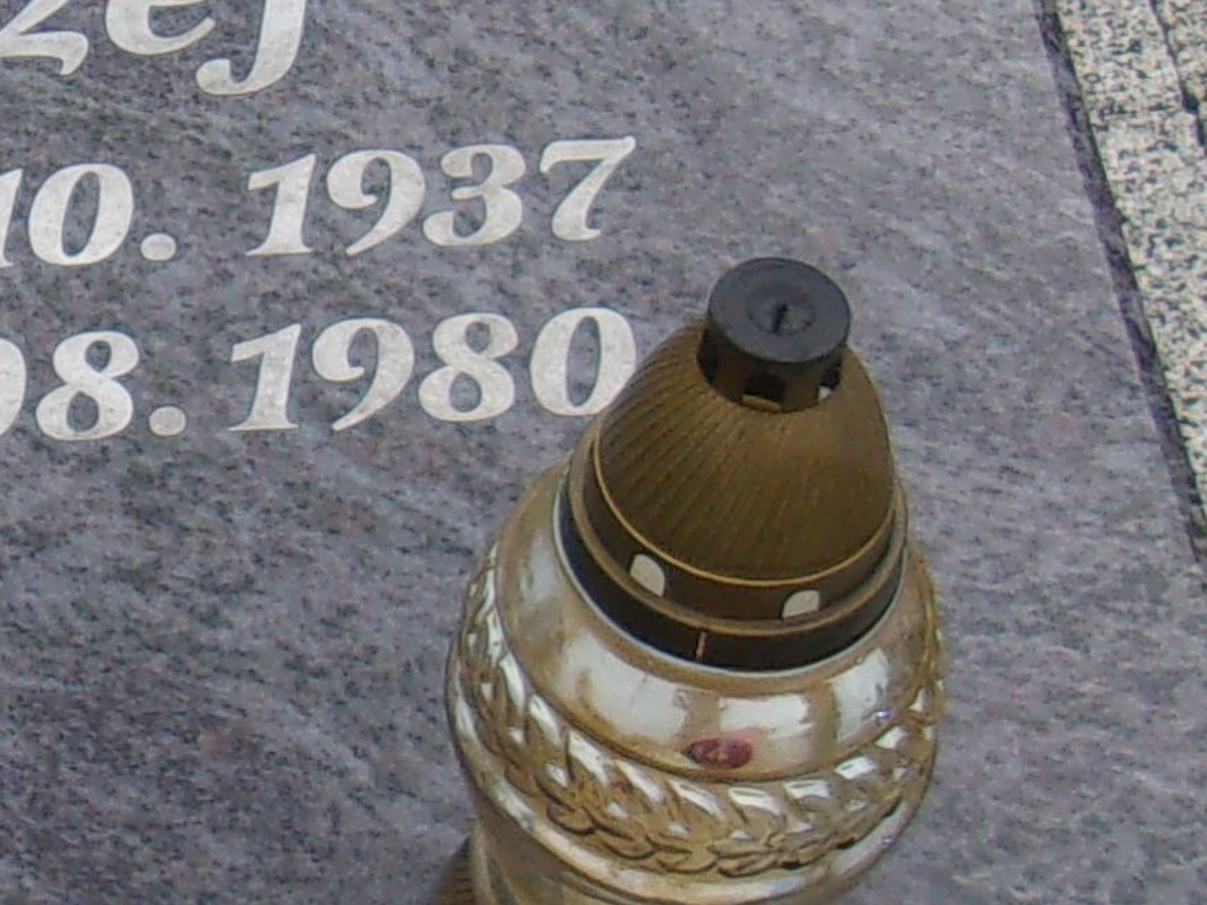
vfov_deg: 10.4
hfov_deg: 13.7
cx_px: 12
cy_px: 179
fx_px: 4951
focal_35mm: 142
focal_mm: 4.9
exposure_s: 1/125
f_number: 3
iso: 80
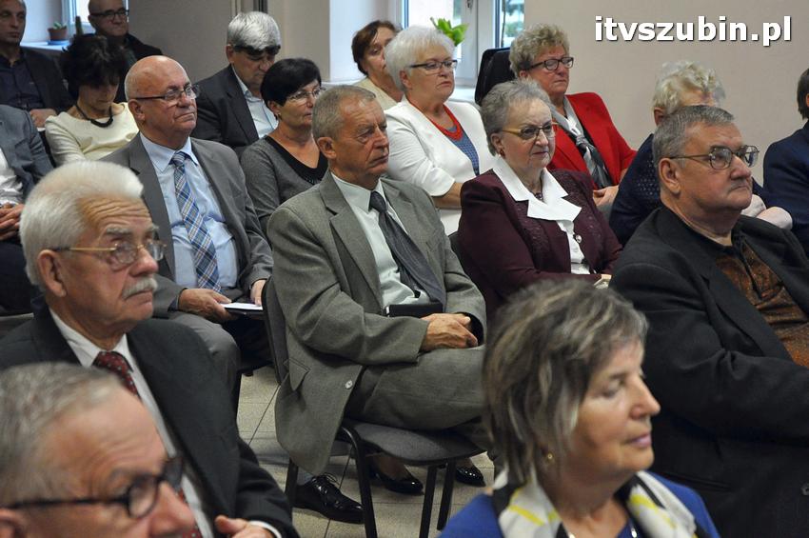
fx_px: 1684
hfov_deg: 27.0
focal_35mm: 75
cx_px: 404
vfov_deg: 18.1
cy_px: 269
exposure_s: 1/125
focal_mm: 50
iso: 2500
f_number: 5.6
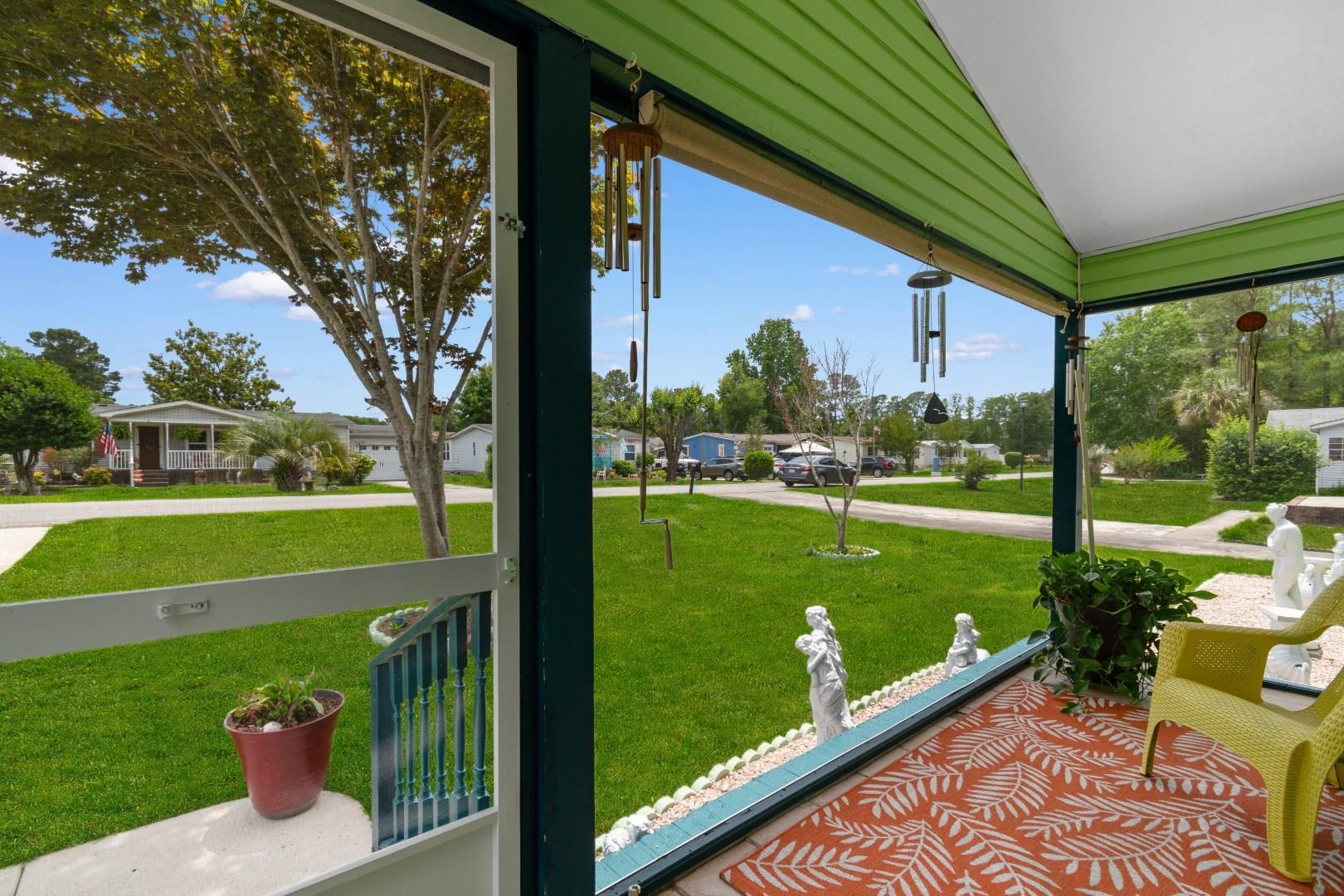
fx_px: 560
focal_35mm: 15
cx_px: 672
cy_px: 448
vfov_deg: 77.3
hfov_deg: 100.4
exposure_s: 1/250
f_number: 8
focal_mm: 10
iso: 100
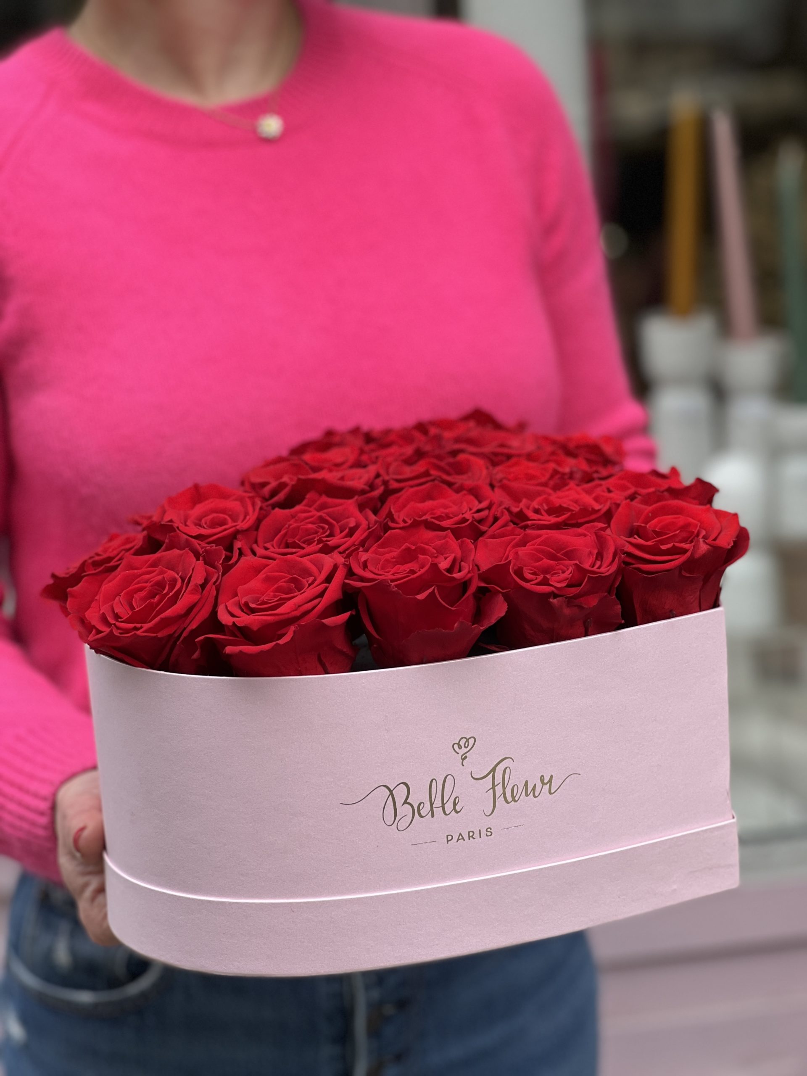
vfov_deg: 25.3
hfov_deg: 19.1
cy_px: 538
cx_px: 404
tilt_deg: -12.7
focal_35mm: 77
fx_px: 2393
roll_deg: +3.3
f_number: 2.8
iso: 50
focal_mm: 9
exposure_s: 1/121
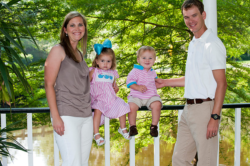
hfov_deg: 25.4
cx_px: 125
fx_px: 555
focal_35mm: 80
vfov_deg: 17.0
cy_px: 83
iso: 250
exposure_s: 1/125
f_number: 5.6
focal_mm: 80
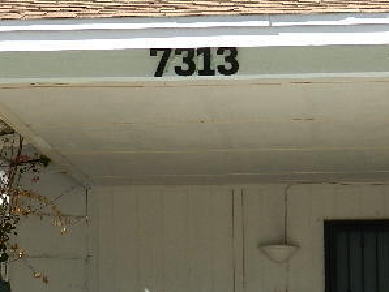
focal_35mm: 146
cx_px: 291
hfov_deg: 13.5
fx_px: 1642
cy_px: 310
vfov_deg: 10.1
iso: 160
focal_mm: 12.1
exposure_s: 1/500
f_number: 4.7
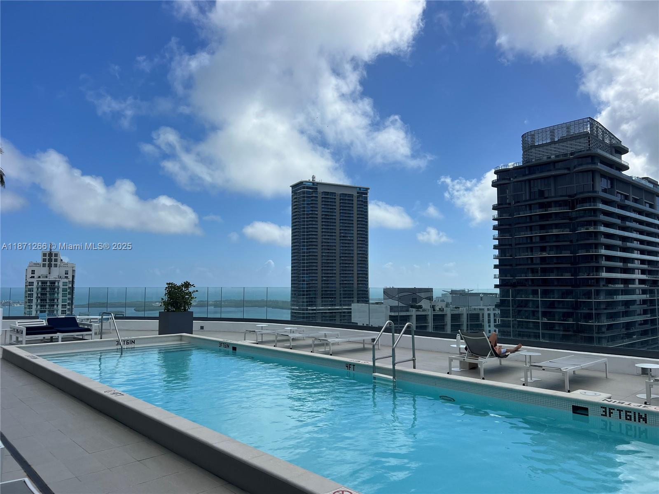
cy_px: 247
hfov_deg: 67.3
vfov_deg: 53.1
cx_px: 330
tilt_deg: +4.0
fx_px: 495
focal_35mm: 26
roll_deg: +0.3
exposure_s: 1/9434
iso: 50
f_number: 1.5
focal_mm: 5.7
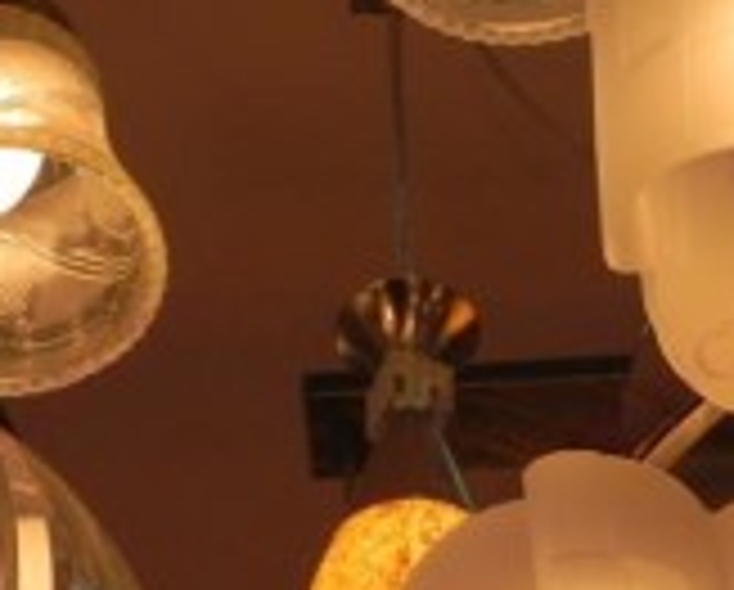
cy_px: 660
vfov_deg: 5.4
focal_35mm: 284
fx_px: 6181
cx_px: 653
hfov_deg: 6.8
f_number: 5
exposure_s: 1/230
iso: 160
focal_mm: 16.9
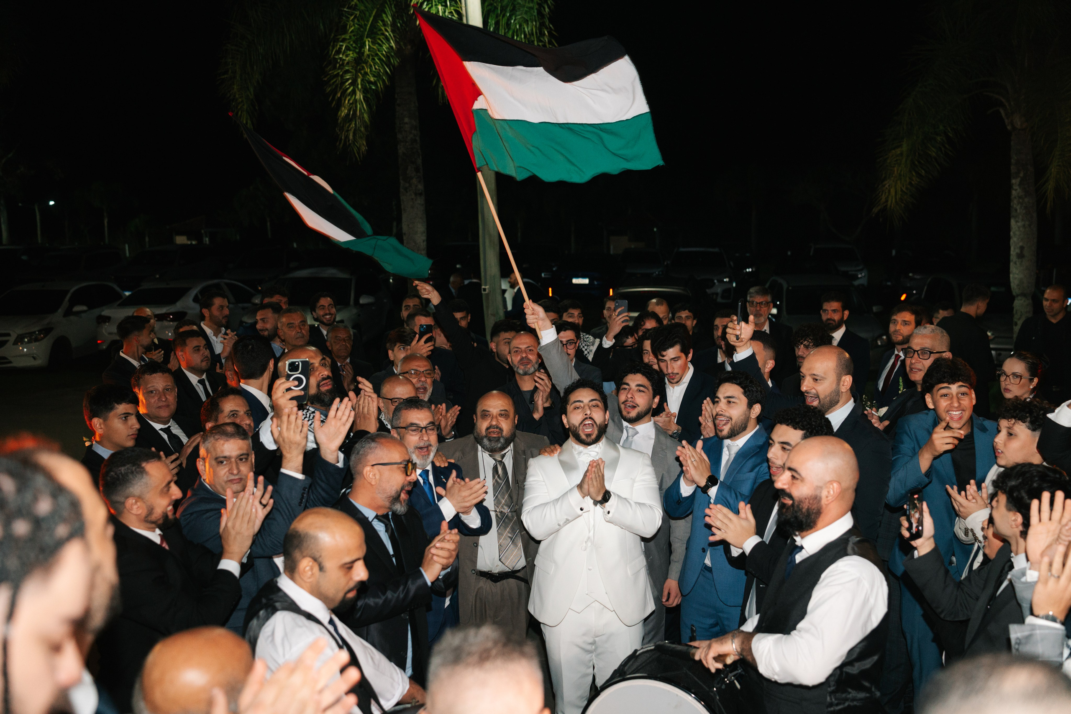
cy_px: 357
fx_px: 1052
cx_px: 536
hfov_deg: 54.0
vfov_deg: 37.5
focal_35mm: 35
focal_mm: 35
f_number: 2.8
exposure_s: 1/100
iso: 1600
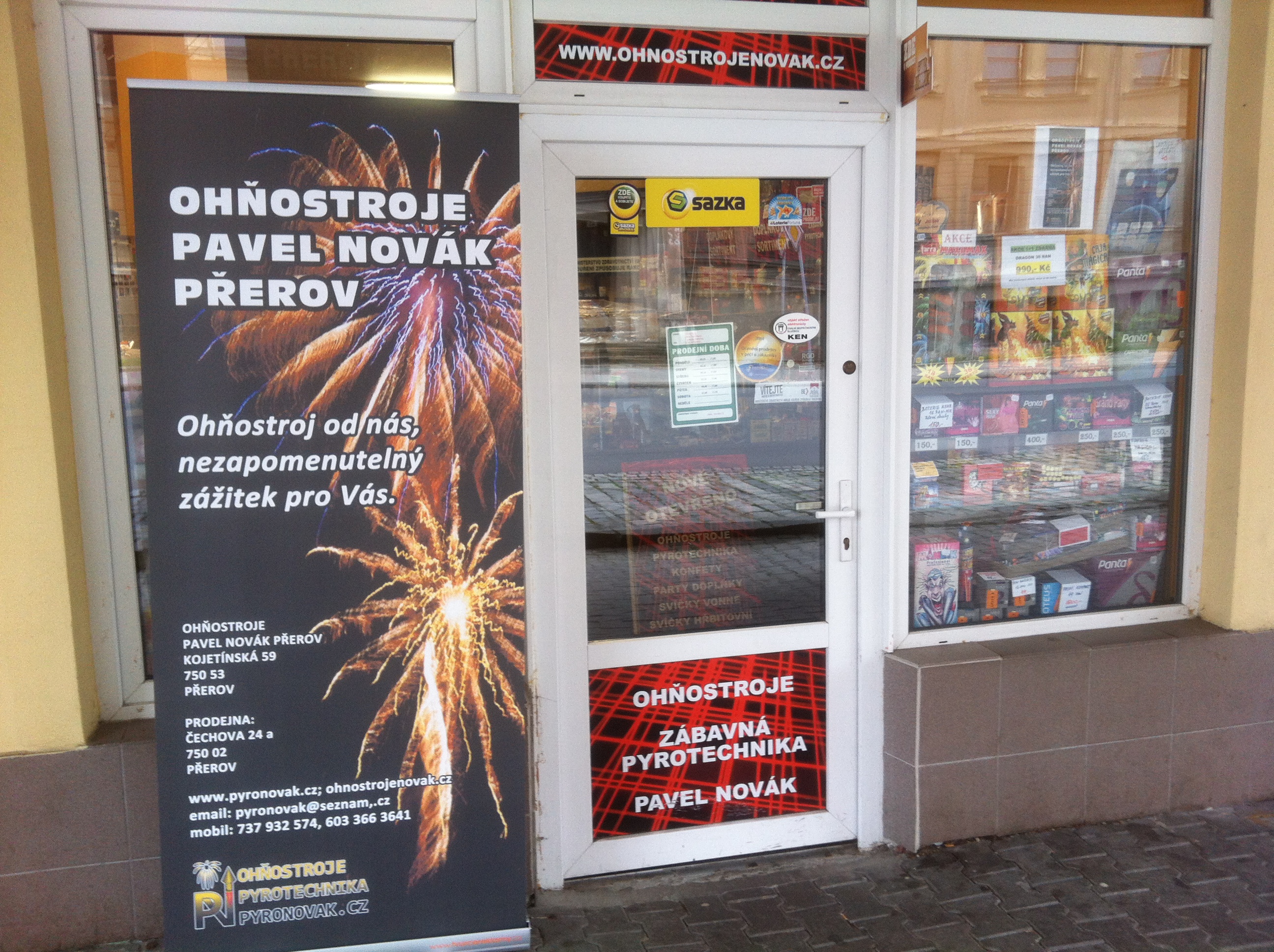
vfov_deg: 40.6
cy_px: 476
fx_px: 1286
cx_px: 637
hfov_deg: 52.7
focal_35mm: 35
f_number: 2.8
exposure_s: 1/15
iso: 80
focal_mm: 3.85
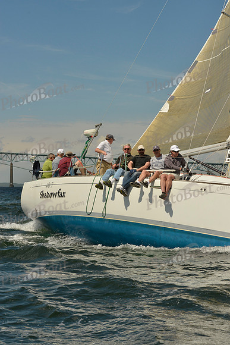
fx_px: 718
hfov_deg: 18.2
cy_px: 172
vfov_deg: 27.0
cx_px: 115
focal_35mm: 75
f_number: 10
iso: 280
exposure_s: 1/1600
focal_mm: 75
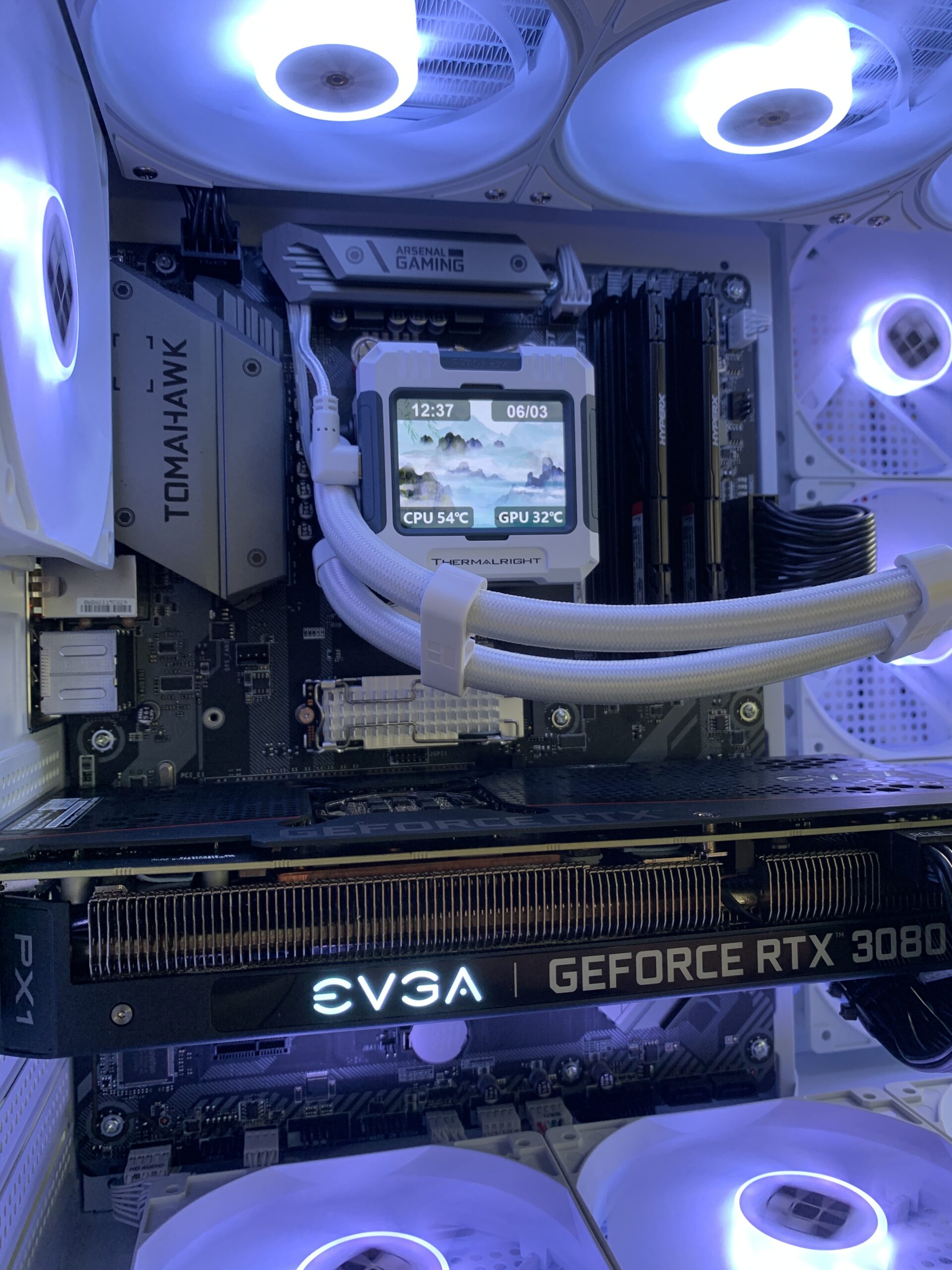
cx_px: 476
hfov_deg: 53.1
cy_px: 635
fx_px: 953
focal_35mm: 26
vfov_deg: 67.3
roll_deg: +2.1
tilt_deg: -0.1
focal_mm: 4.25
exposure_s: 1/121
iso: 100
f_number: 1.8
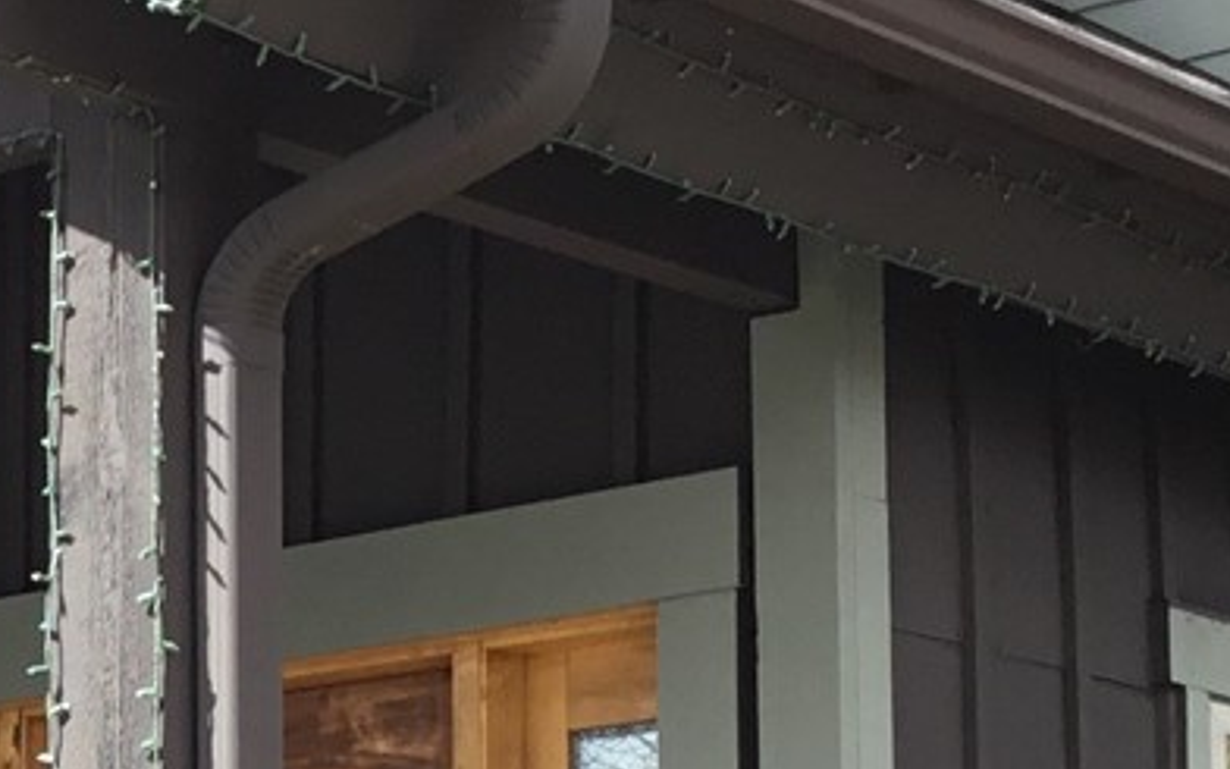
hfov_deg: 14.5
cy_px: 1073
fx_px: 4492
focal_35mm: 134
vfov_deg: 9.6
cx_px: -646
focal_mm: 3.3
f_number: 2.4
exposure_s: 1/313
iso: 25
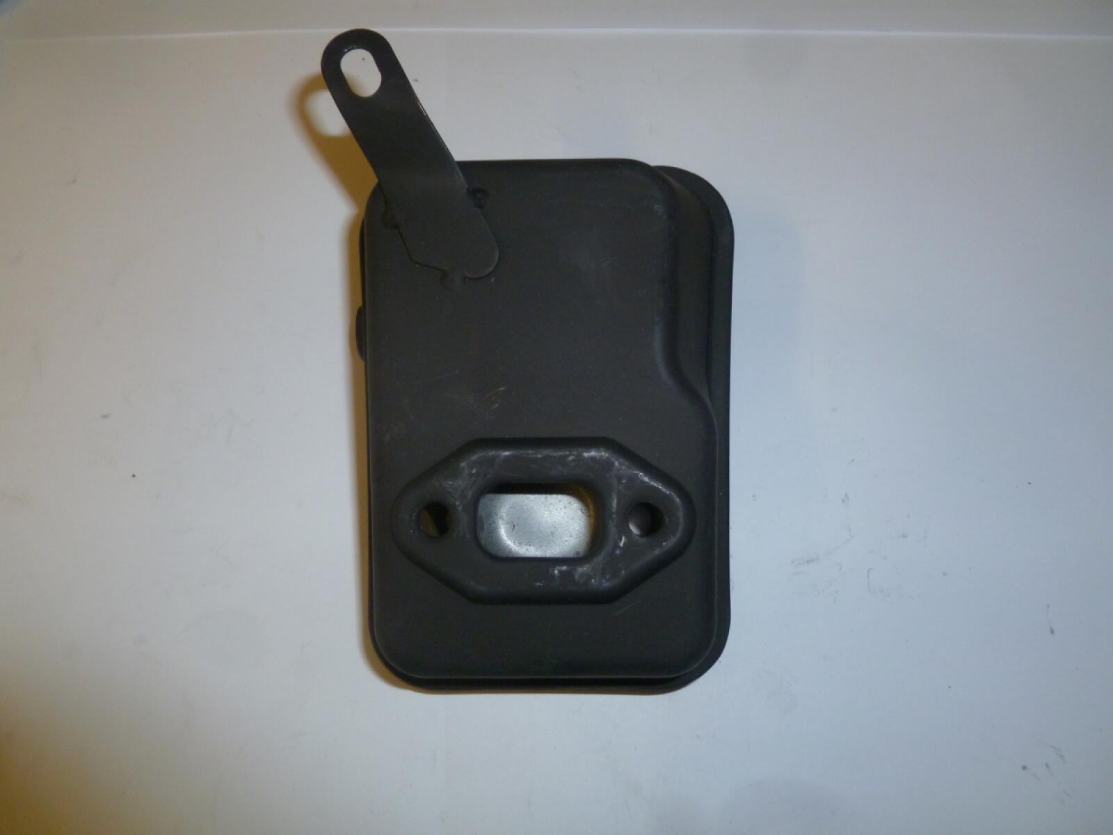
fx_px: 900
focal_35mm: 28
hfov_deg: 63.4
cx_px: 556
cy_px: 418
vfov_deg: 49.7
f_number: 3.3
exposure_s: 1/30
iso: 200
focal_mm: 5
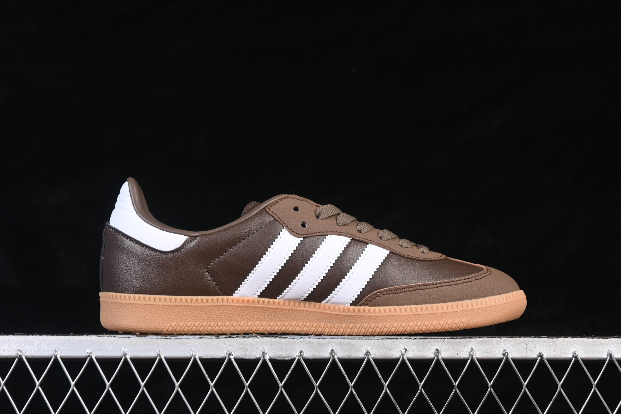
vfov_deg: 18.2
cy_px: 207
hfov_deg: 27.0
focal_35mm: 75
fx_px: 1294
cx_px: 310
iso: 160
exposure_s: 1/60
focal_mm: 50
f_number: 6.3
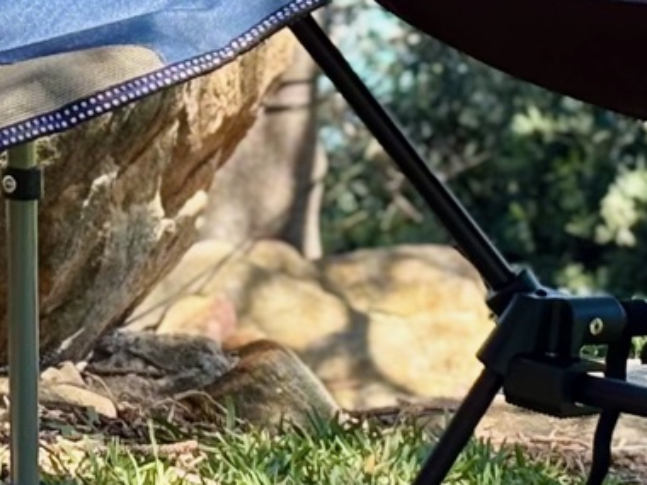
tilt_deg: -9.9
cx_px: 148
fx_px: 5121
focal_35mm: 274
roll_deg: +0.3
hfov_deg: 7.2
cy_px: -7
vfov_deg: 5.4
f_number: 1.6
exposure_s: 1/531
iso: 32
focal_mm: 5.96
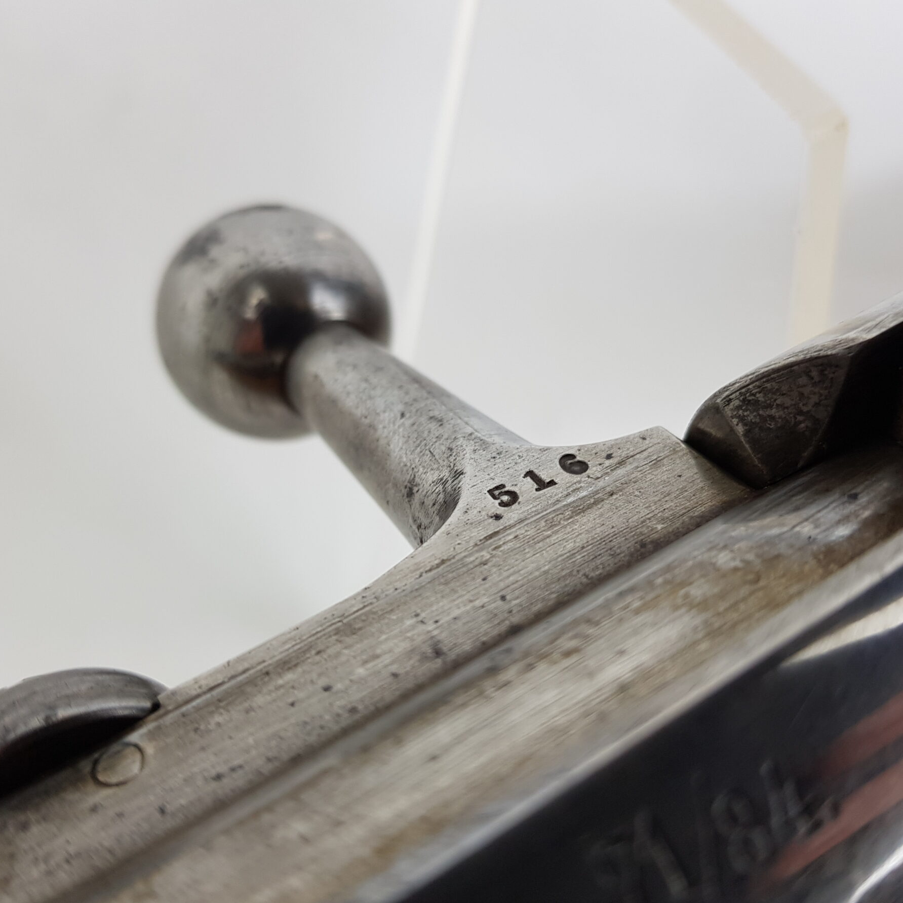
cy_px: 482
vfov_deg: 49.7
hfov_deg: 49.7
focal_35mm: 33
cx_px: 458
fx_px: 974
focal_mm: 4.3
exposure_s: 1/100
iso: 64
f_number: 1.7
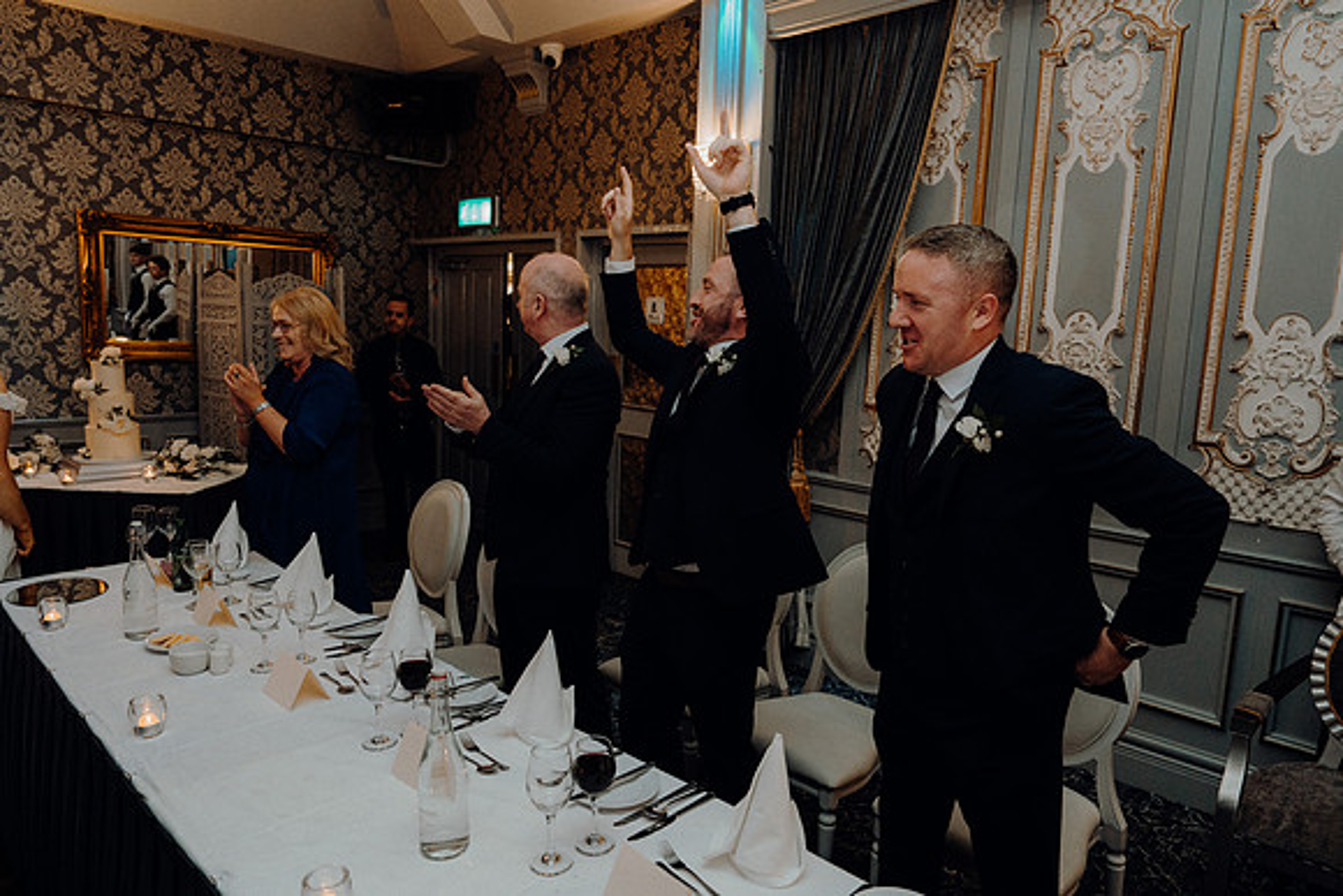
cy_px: 448
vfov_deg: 53.2
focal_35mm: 24
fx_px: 896
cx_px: 672
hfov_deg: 73.7
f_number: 3.5
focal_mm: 24
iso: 2500
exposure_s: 1/160
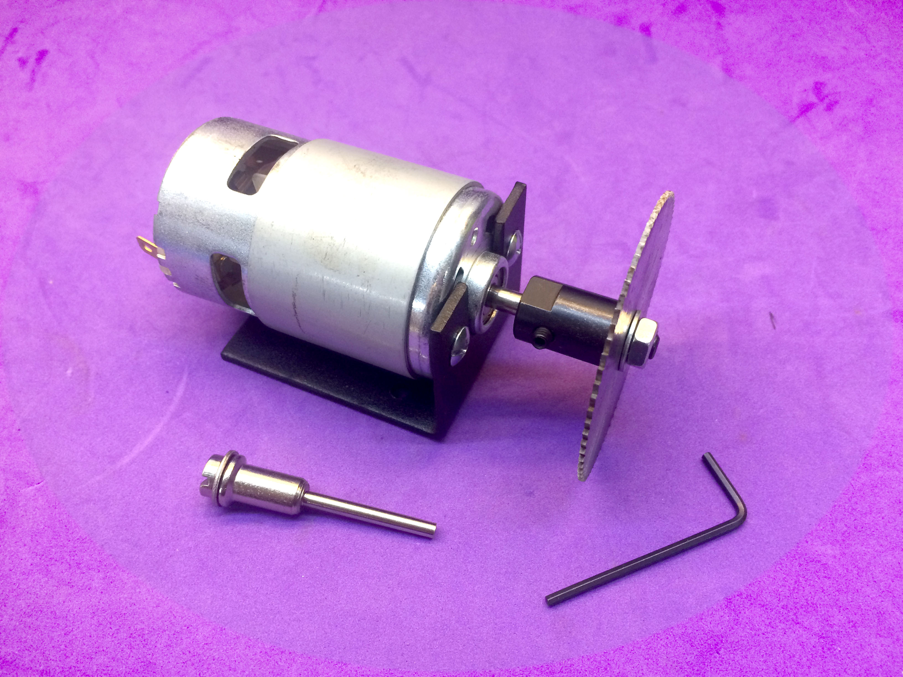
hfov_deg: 61.7
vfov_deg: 48.2
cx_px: 452
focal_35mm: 29
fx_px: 756
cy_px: 338
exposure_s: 1/33
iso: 160
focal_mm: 4.15
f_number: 2.2
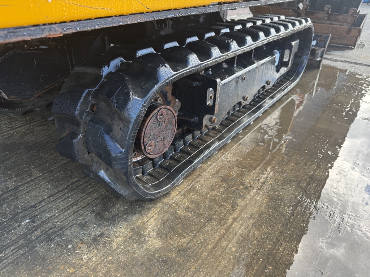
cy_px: 138
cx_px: 185
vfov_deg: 56.8
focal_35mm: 24
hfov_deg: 71.6
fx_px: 257
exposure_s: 1/212
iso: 100
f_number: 1.78
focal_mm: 6.76
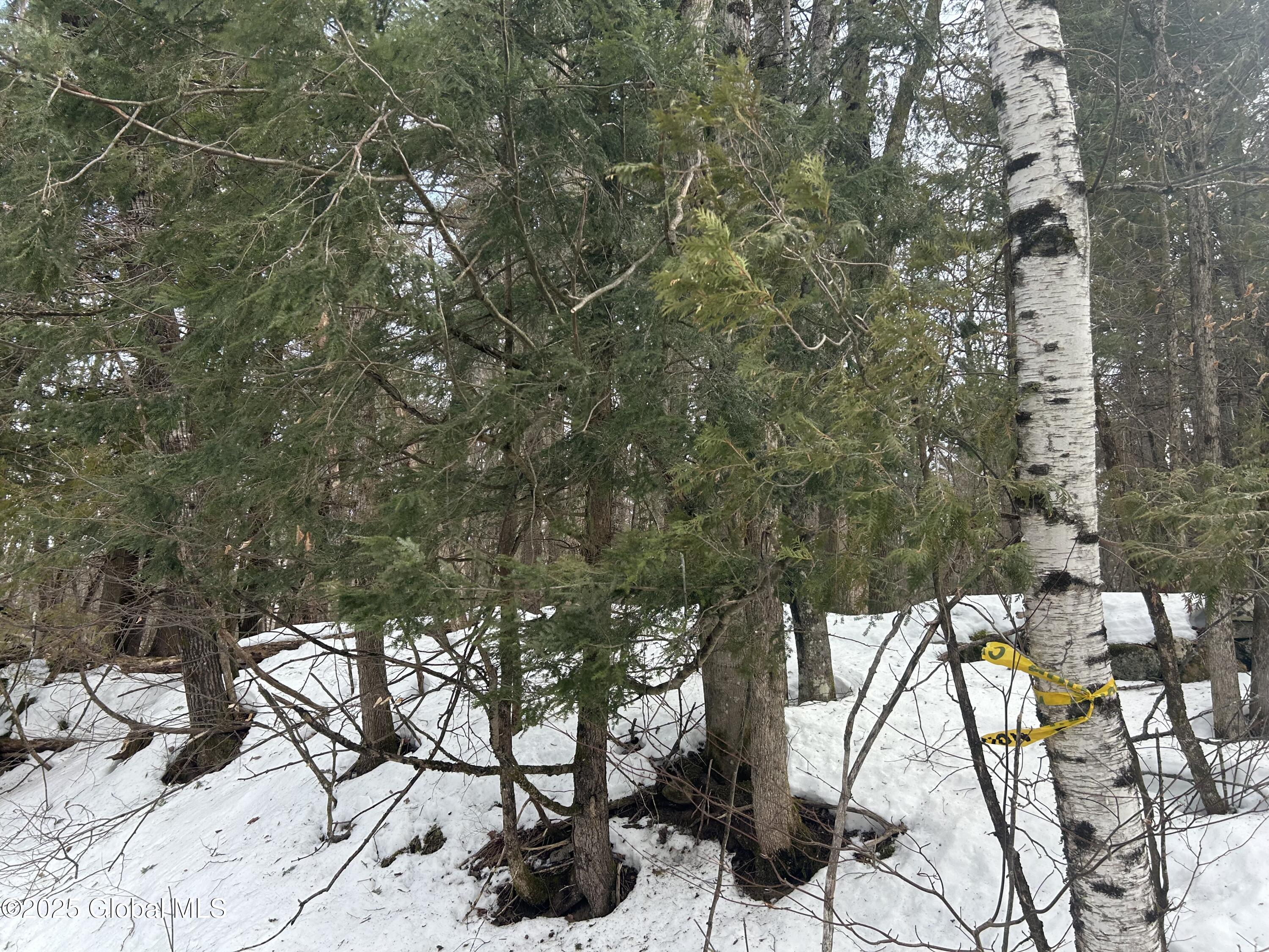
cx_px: 634
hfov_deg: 67.3
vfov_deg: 53.1
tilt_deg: +13.4
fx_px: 953
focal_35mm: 26
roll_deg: -3.5
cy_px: 476
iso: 50
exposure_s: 1/859
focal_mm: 5.7
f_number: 1.5
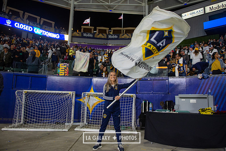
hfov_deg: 71.5
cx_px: 112
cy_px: 77
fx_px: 157
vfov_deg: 51.3
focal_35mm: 25
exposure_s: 1/500
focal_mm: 24
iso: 1600
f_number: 2.8
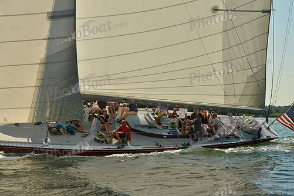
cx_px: 158
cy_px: 108
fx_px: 661
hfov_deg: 25.1
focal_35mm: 81
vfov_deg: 16.9
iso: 280
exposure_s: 1/1000
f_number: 11
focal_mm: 70
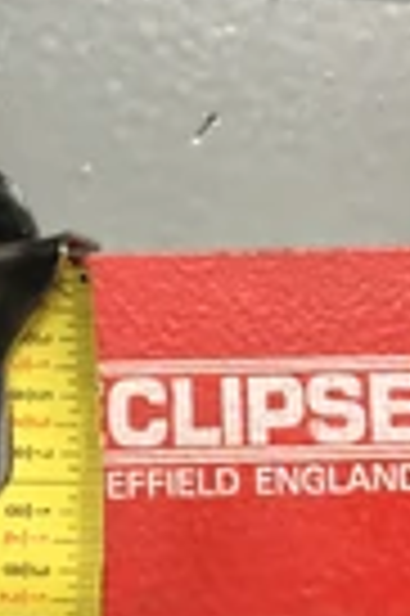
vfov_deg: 23.1
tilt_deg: -85.9
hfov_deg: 15.4
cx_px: 68
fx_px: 1507
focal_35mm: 88
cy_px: 283
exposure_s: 1/15
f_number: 2.2
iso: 100
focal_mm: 4.15
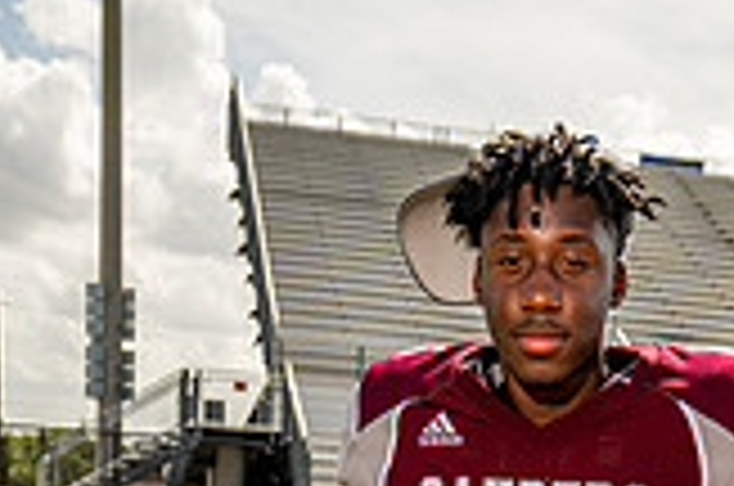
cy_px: 963
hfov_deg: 24.3
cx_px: 518
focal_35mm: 83
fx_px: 1689
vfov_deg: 13.9
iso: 100
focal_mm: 30
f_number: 5.6
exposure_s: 1/500
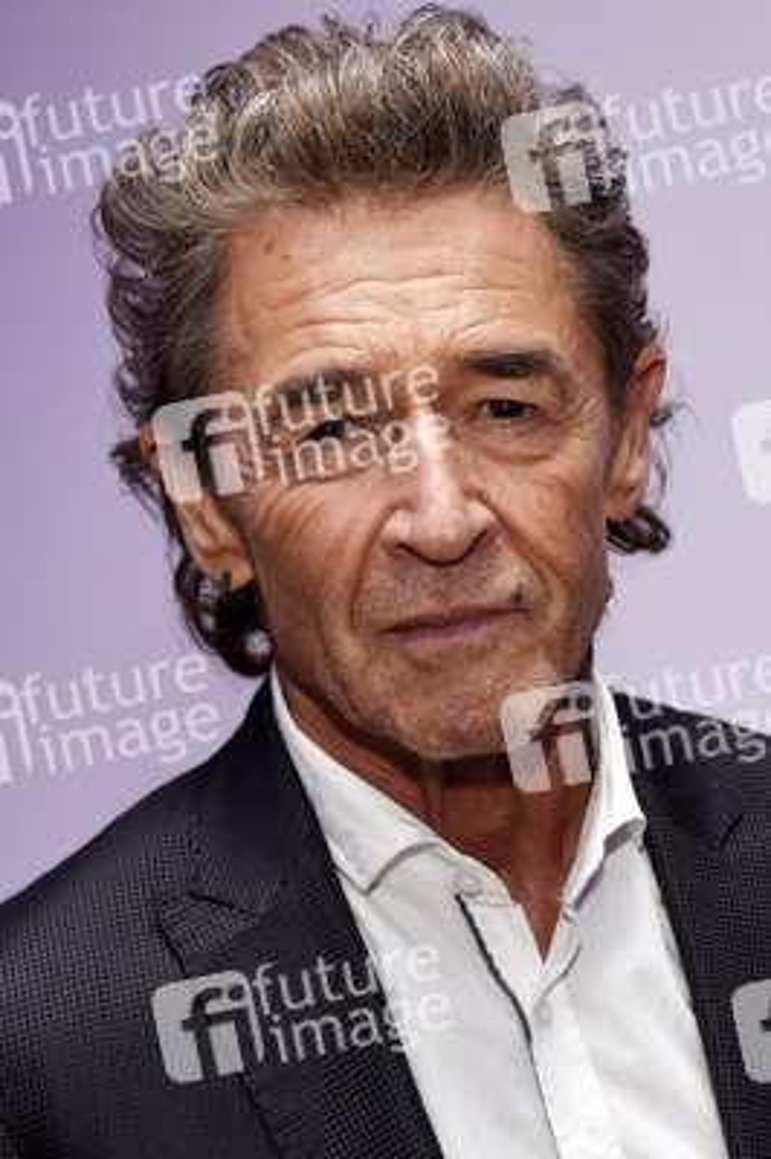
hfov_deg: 14.7
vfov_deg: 21.9
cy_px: 580
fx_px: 2993
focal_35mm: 93
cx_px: 386
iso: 640
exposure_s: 1/160
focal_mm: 62
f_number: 5
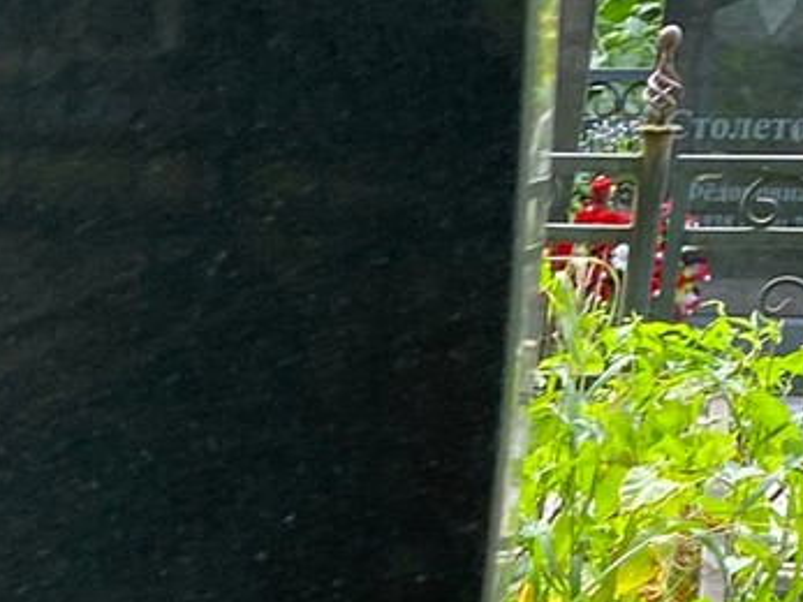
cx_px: -241
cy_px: 1229
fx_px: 2504
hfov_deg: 17.1
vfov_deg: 12.1
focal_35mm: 108
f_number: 1.8
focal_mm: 4.25
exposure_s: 1/111
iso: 125
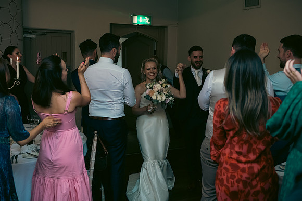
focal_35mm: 44
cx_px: 151
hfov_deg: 44.5
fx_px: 369
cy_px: 100
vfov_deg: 30.5
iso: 800
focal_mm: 44
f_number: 3.5
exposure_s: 1/160
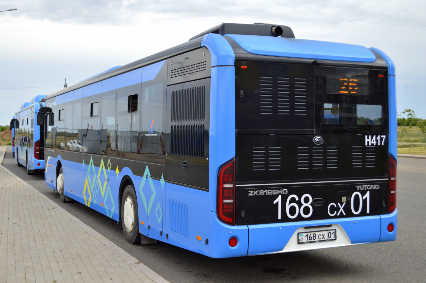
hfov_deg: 43.6
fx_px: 532
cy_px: 142
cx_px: 213
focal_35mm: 45
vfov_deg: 29.8
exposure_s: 1/500
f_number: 4.5
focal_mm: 30
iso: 400
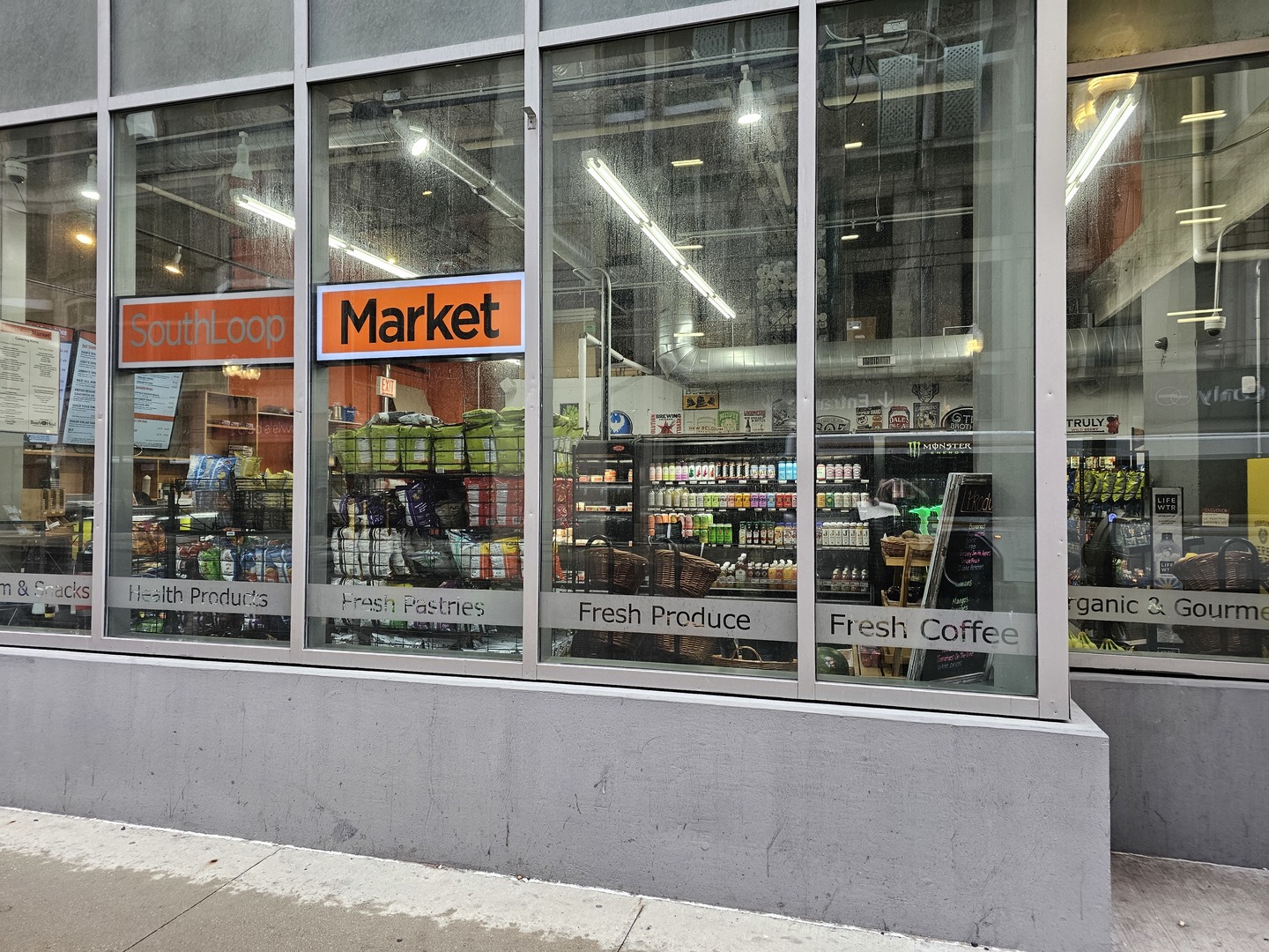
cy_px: 476
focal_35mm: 23
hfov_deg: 73.9
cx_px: 634
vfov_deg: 58.9
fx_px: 843
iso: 125
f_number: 1.7
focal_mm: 6.3
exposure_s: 1/120
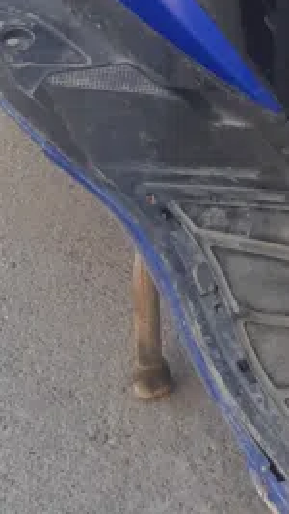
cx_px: 678
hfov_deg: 7.8
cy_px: -18
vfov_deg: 14.5
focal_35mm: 145
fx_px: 1977
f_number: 1.7
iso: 40
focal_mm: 3.93
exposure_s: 1/273
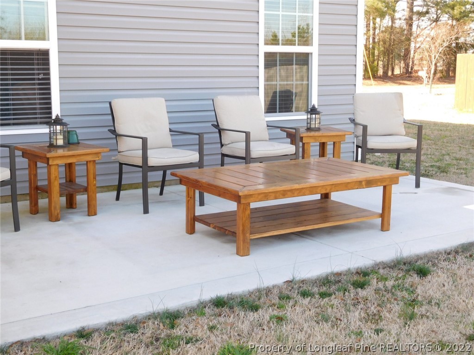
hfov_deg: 38.2
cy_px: 178
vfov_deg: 29.1
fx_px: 685
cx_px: 237
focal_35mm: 50
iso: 125
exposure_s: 1/125
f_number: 4.1
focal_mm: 8.9
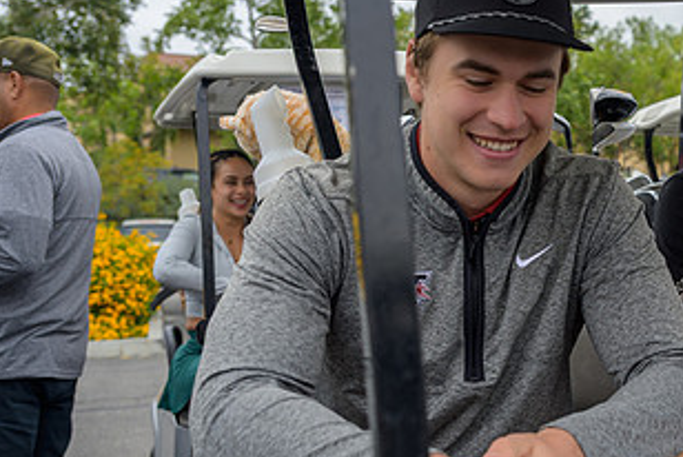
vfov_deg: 21.6
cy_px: 238
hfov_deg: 30.2
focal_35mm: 63
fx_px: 1196
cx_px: 639
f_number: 4
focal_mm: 33.5
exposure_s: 1/200
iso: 100
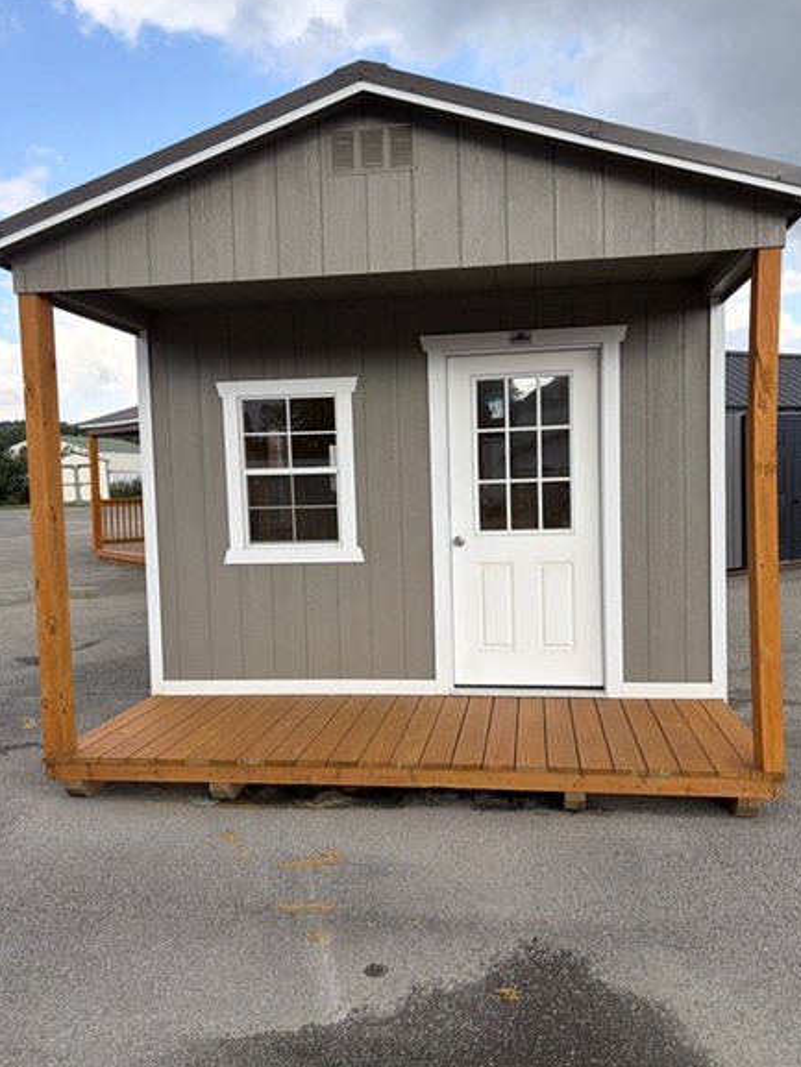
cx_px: 412
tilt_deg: -2.8
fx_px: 833
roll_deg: +1.2
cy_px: 543
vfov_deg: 65.3
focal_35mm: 27
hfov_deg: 51.4
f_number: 1.6
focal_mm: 5.96
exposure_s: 1/1099
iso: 64
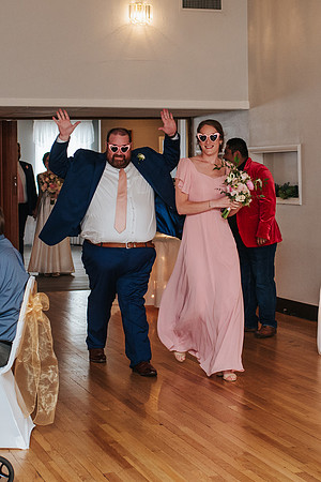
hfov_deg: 17.4
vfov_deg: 25.7
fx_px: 1051
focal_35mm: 79
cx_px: 161
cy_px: 179
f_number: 3.2
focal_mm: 35
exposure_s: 1/200
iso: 1000
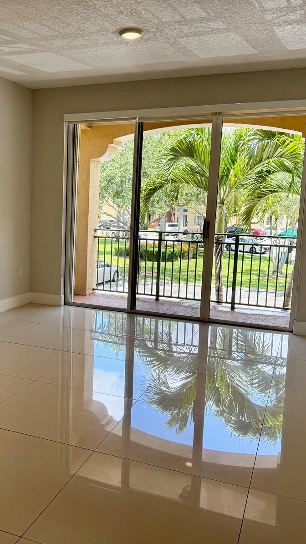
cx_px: 66
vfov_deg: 56.6
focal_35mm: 35
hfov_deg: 32.9
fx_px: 505
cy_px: 272
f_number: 1.78
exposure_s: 1/412
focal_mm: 6.76
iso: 80
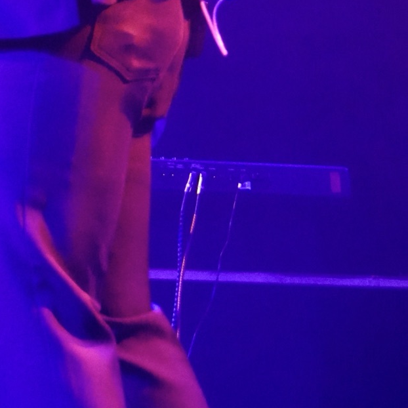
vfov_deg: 8.5
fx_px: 2734
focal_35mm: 205
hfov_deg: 8.5
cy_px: -60
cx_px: -29
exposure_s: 1/45
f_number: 5.6
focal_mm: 50
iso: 6400
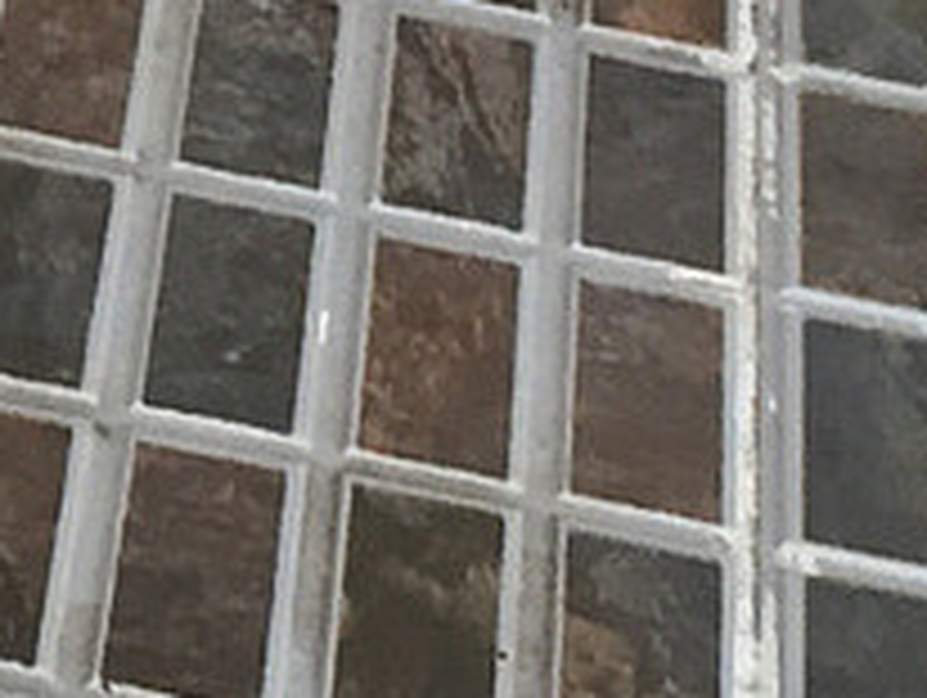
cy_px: 311
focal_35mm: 225
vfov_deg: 6.6
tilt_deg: -35.2
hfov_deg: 8.5
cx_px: -666
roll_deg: -7.0
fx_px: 6032
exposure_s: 1/33
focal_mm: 4.15
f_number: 2.2
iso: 32
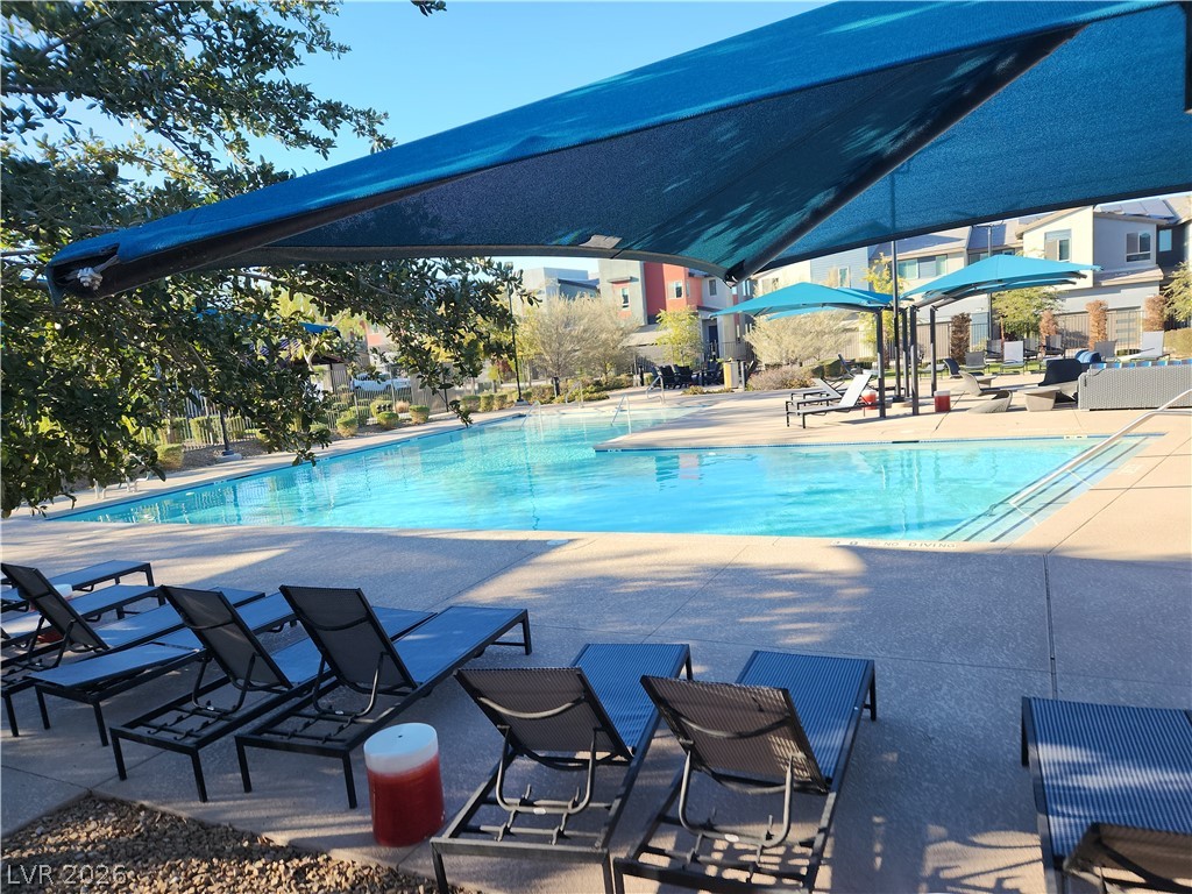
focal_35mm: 23
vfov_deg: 58.9
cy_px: 447
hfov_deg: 73.9
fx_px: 792
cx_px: 596
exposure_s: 1/378
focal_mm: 5.4
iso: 20
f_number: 1.8
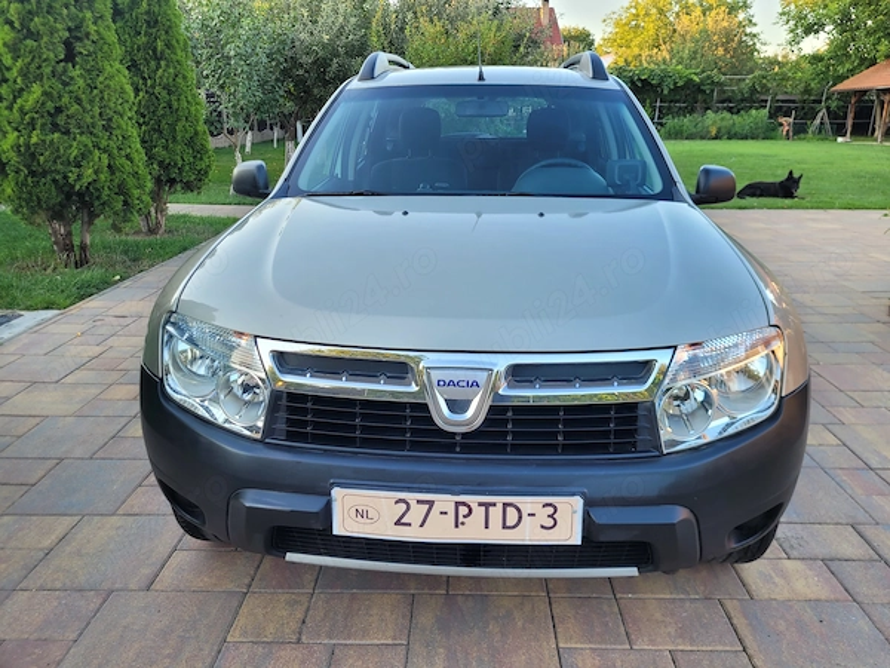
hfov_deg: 67.3
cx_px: 445
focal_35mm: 26
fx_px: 668
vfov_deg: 53.1
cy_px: 334
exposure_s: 1/120
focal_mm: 5.4
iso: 50
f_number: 1.8
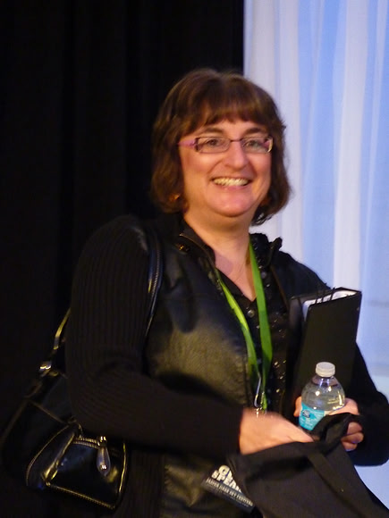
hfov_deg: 5.0
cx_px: 194
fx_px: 4495
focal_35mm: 300
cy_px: 259
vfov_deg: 6.6
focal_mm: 49.2
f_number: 4.9
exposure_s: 1/13
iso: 800
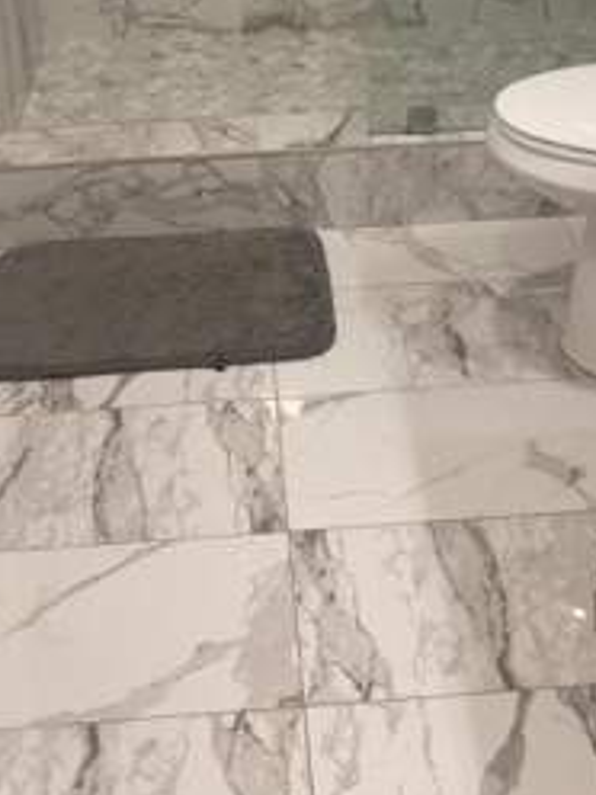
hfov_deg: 23.7
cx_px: 304
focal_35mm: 62
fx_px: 1423
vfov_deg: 28.3
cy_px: -87
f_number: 1.78
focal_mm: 6.76
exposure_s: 1/120
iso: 125
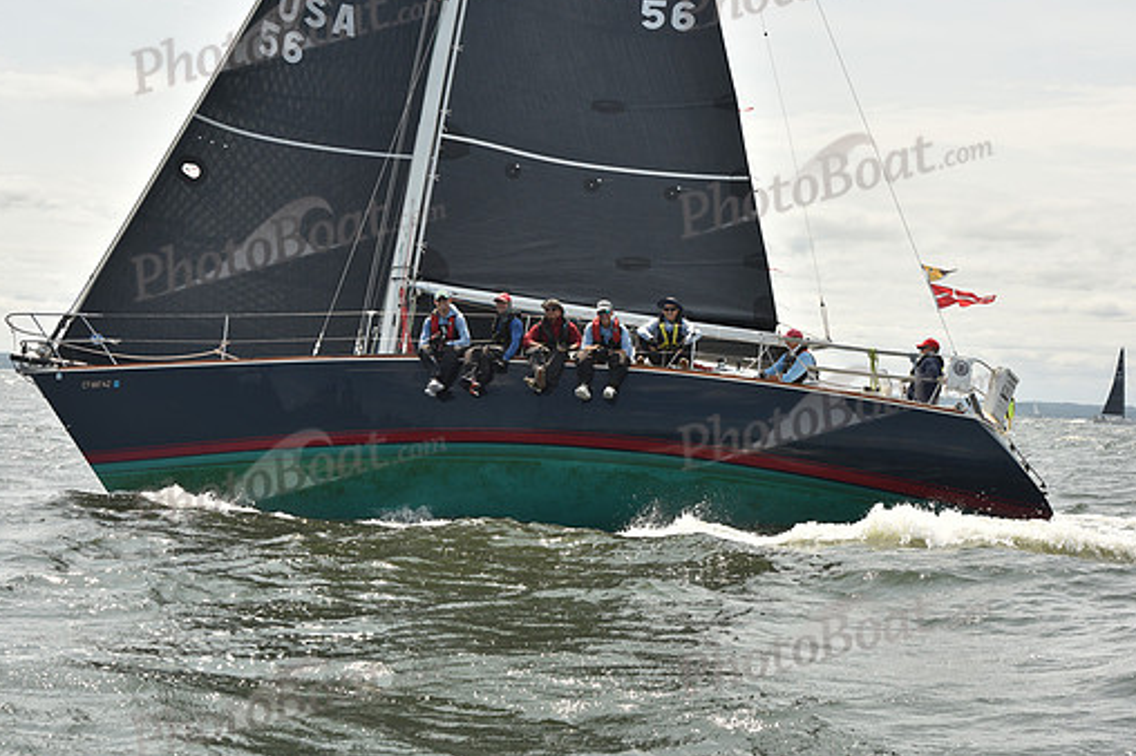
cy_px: 328
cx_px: 564
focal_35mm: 80
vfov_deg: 17.0
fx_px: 2523
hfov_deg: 25.4
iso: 250
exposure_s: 1/800
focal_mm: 70
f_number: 8
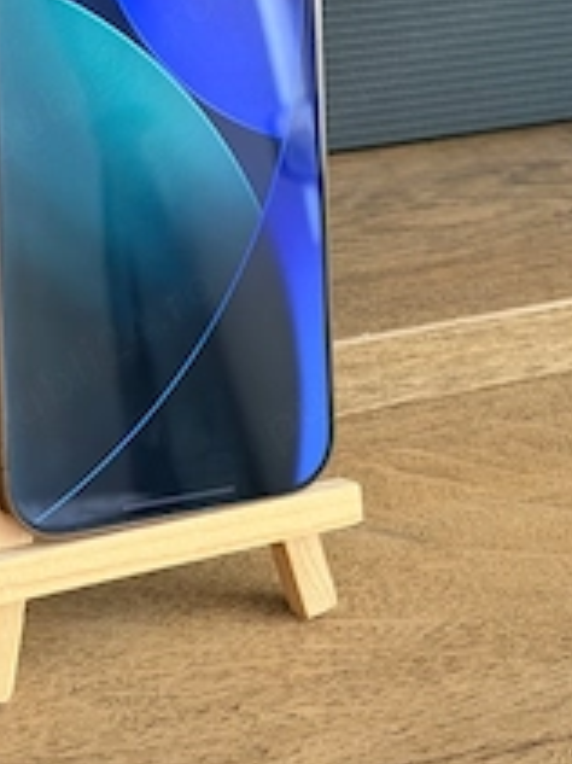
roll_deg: -3.3
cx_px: 170
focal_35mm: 91
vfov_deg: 21.2
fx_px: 2007
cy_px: 119
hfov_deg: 16.2
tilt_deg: -18.5
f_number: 1.78
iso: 400
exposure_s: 1/40
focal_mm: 6.76
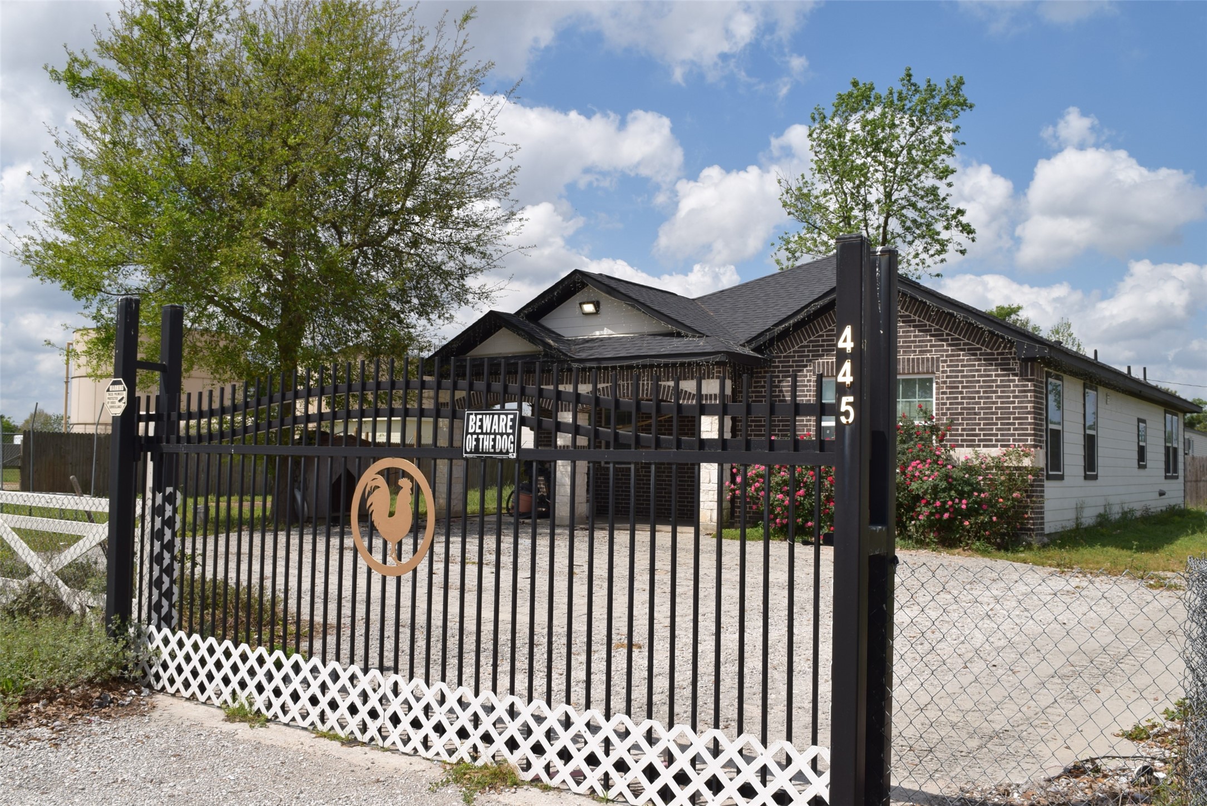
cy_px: 403
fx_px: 1107
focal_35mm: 33
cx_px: 604
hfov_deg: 57.2
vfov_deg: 40.0
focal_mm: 22
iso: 100
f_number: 11
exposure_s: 1/200
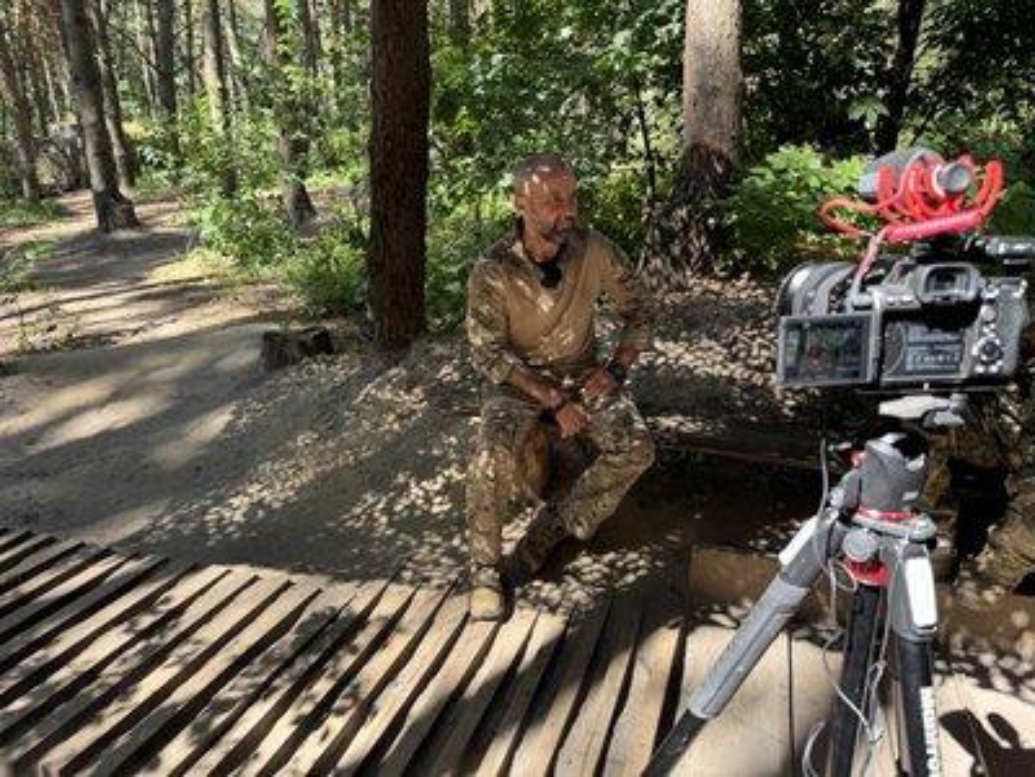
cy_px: 388
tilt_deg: -18.8
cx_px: 518
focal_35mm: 24
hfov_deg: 71.6
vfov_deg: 56.8
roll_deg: -1.0
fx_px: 718
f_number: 1.78
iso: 64
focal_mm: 6.76
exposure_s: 1/187
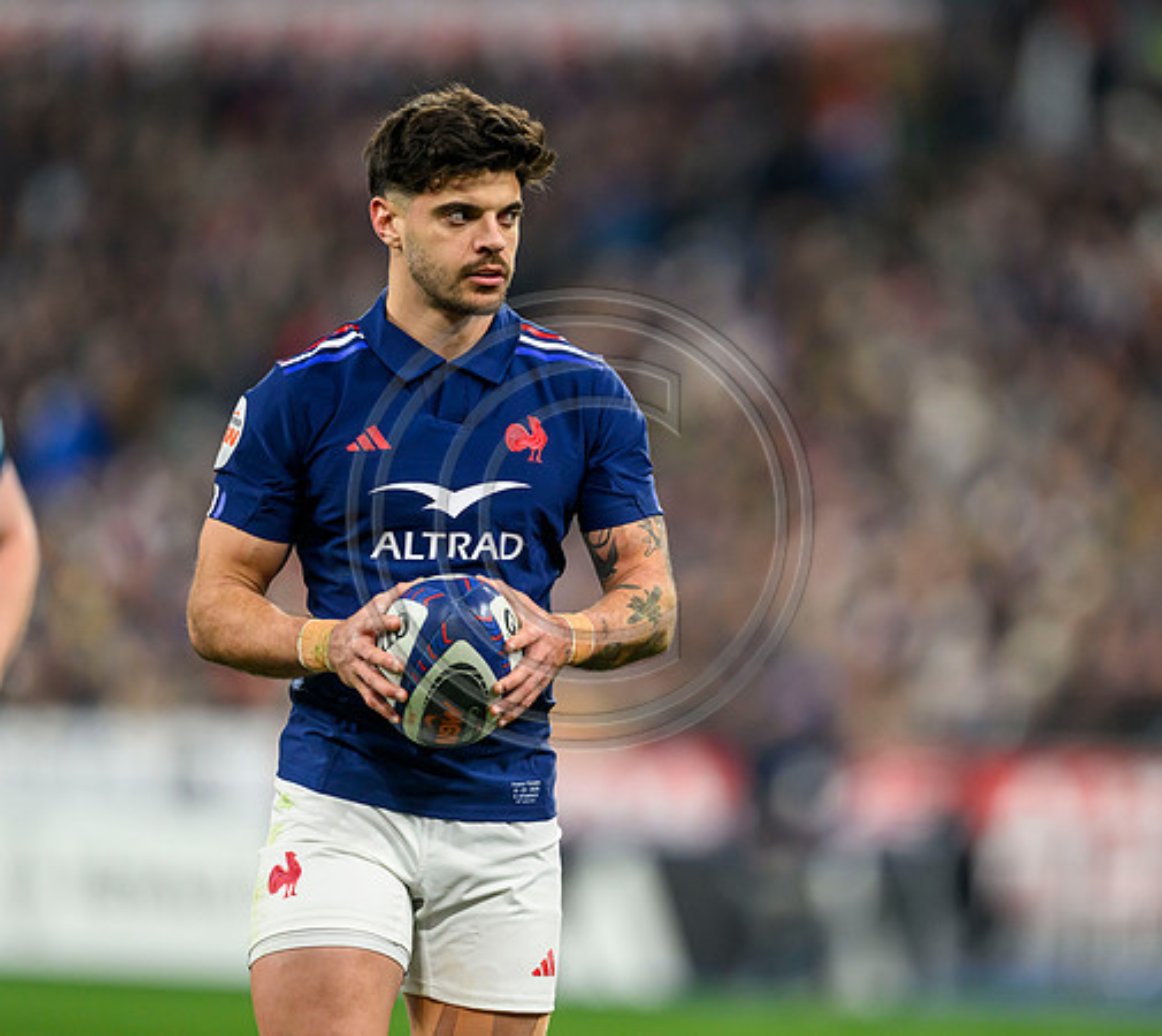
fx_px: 18094
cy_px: 493
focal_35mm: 503
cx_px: 645
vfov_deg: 3.3
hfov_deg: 3.7
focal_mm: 400
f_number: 2.8
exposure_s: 1/2500
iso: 3200
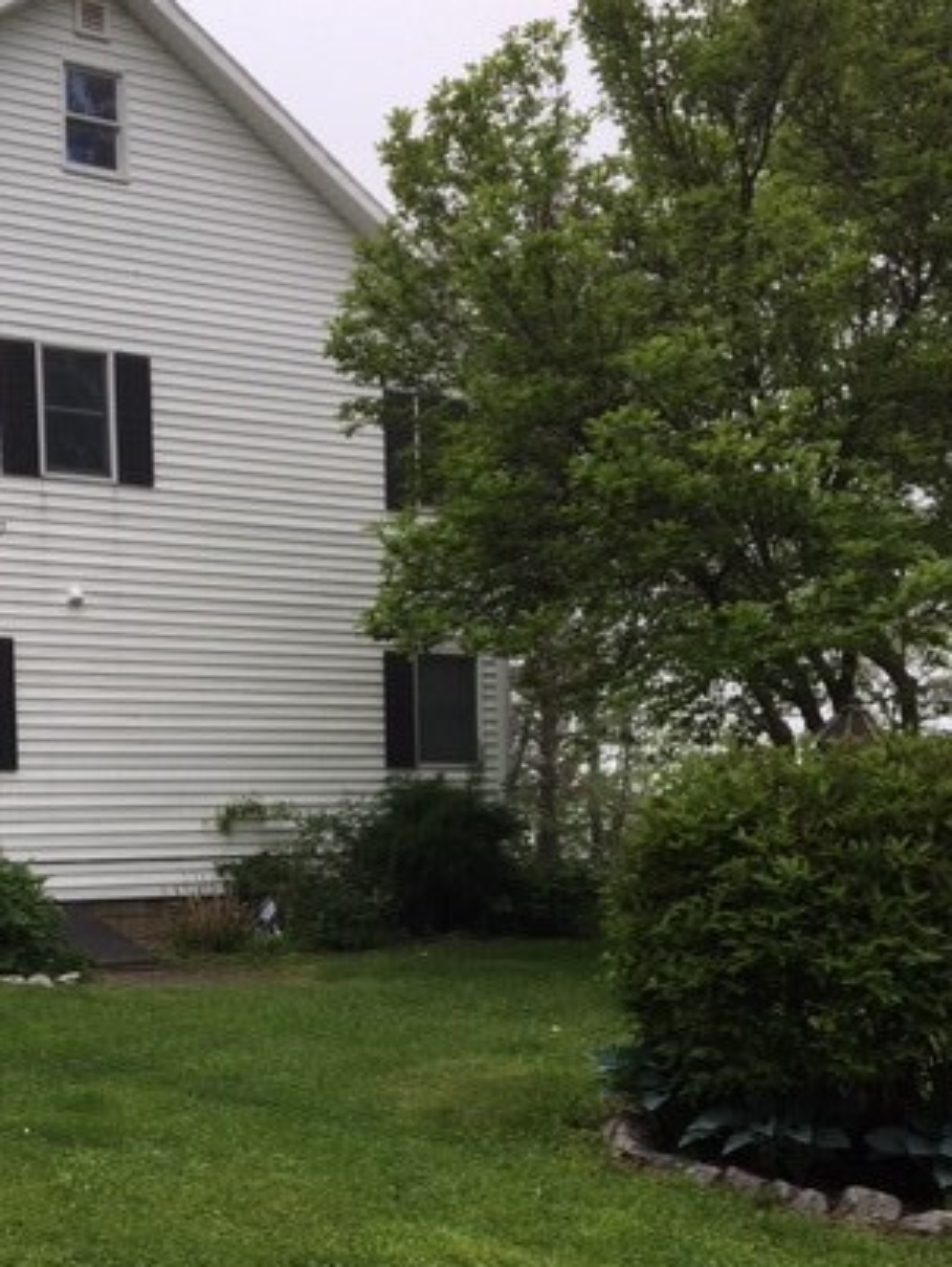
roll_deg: +2.9
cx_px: 251
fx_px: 1684
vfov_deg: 40.4
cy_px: 896
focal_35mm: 46
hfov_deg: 31.1
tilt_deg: -1.6
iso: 25
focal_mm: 4.15
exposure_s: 1/375
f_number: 2.2
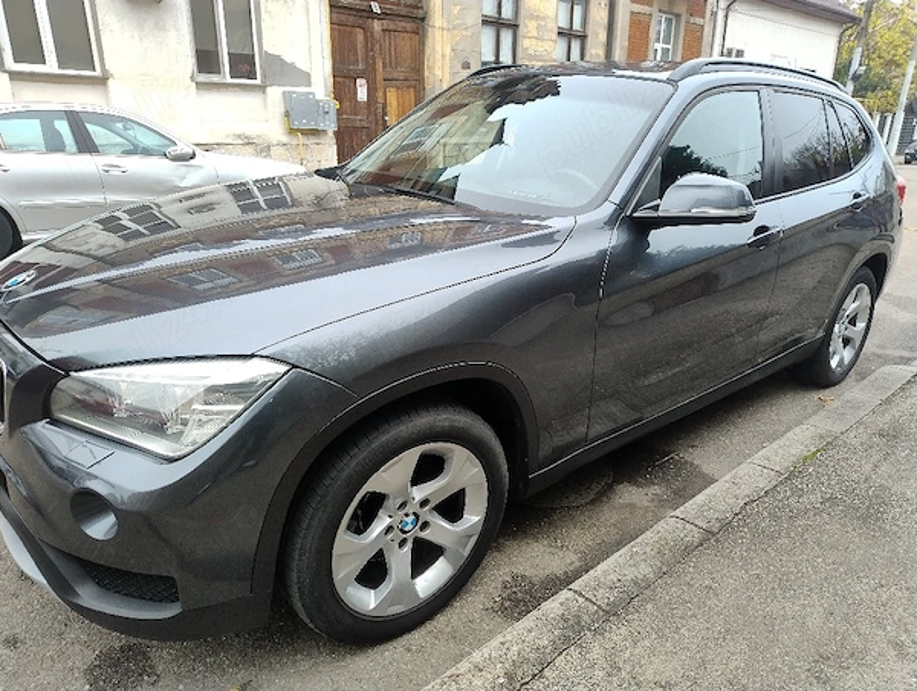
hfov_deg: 71.5
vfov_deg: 57.0
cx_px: 458
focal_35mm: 24
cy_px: 346
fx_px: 637
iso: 172
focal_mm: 5.56
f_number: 1.8
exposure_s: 1/100
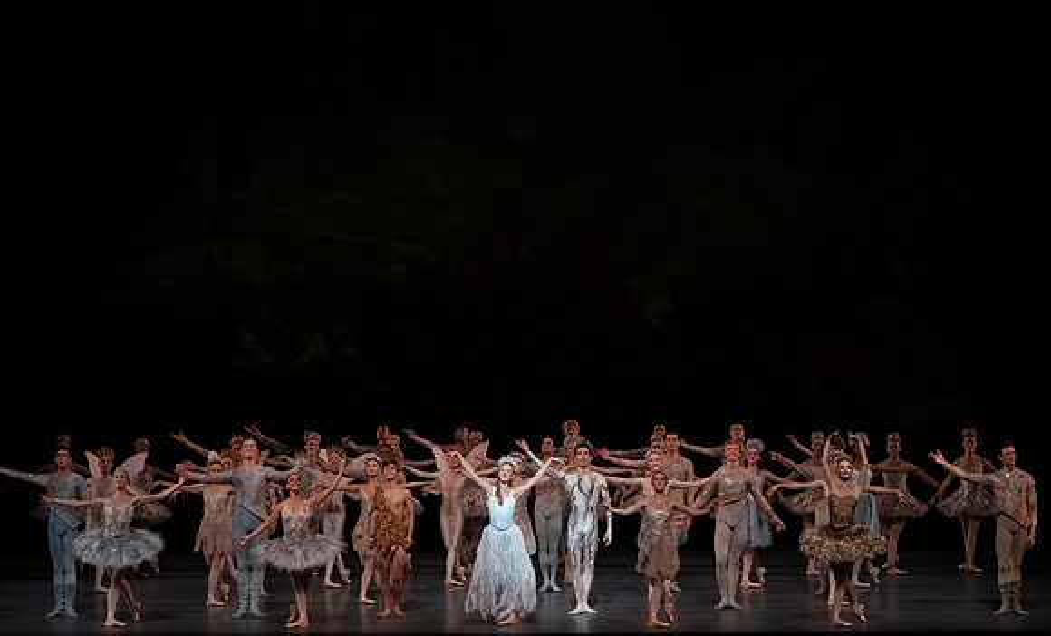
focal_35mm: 112
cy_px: 382
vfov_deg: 11.4
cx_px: 570
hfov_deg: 18.8
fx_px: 3178
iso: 10000
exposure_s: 1/400
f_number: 14
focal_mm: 100
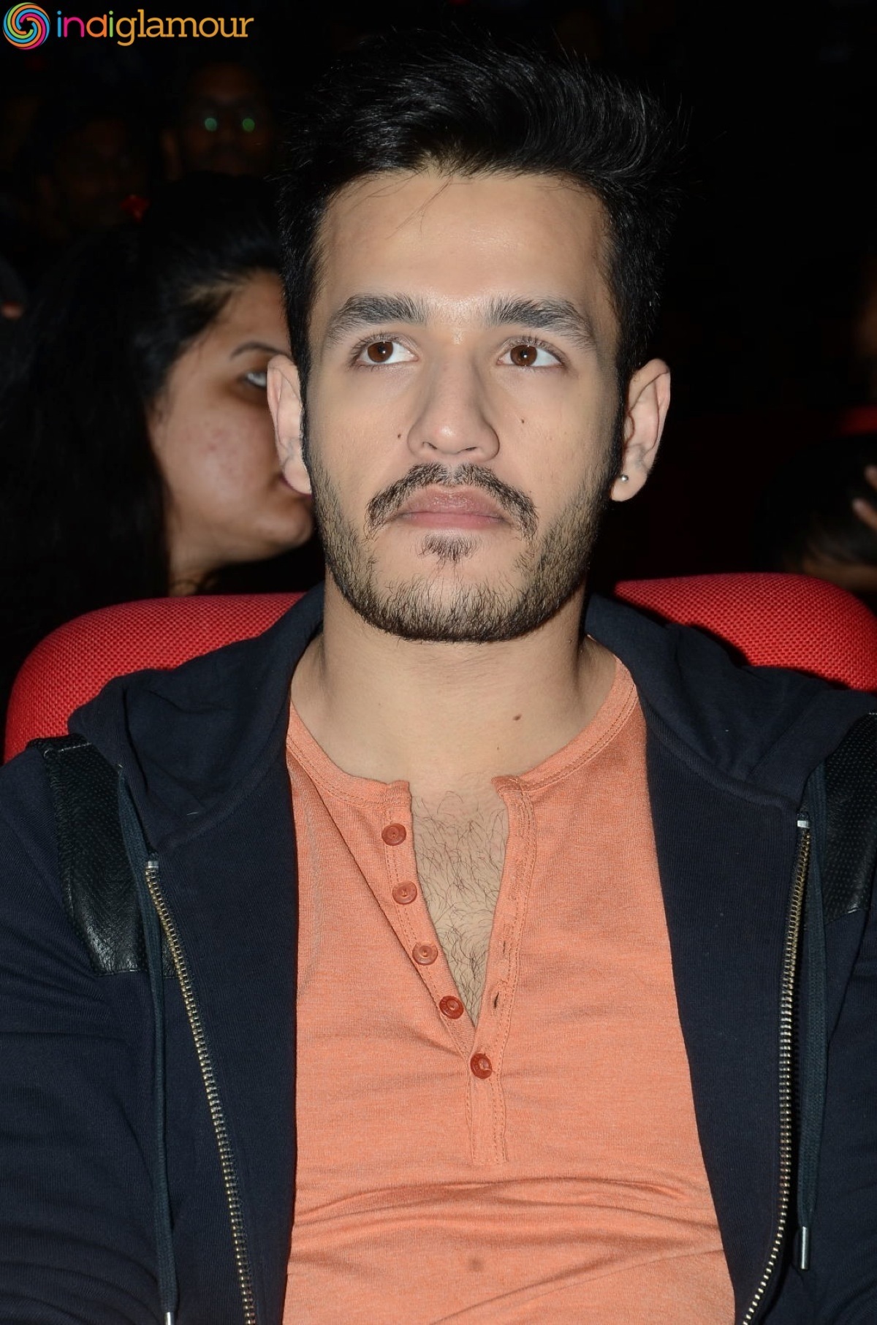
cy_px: 662
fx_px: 5068
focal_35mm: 138
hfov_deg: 9.9
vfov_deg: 14.9
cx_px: 438
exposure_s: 1/125
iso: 250
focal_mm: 92
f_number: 8
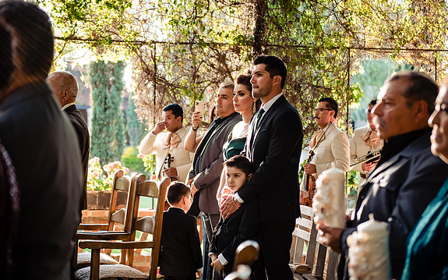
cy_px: 140
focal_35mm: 72
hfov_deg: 28.6
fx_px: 879
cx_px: 223
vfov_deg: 18.1
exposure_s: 1/250
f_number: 2.8
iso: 800
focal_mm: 70
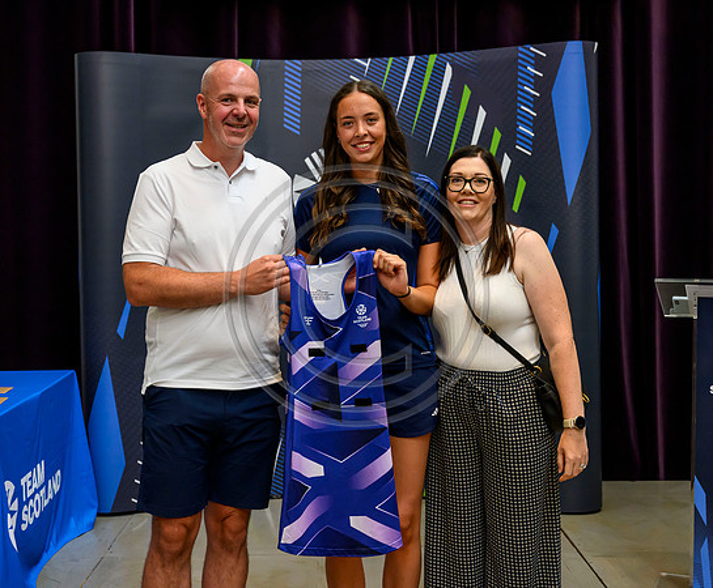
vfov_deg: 30.5
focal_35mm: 51
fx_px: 1079
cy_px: 280
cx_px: 339
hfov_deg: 36.5
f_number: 3.5
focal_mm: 42
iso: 4000
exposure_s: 1/320
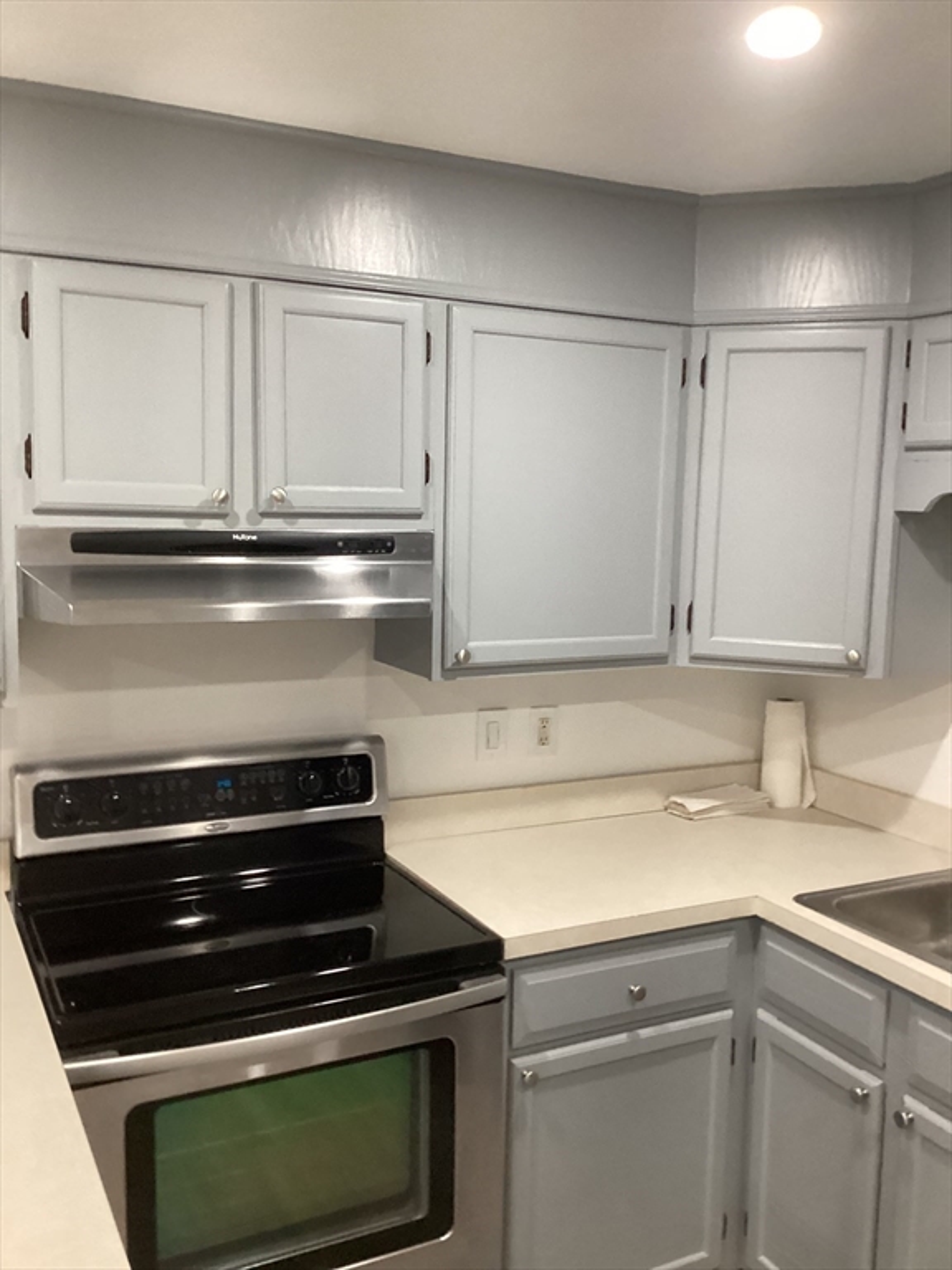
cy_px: 635
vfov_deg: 58.4
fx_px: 1137
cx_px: 476
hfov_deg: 45.4
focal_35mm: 31
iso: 250
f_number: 2.4
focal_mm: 3.3
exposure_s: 1/50
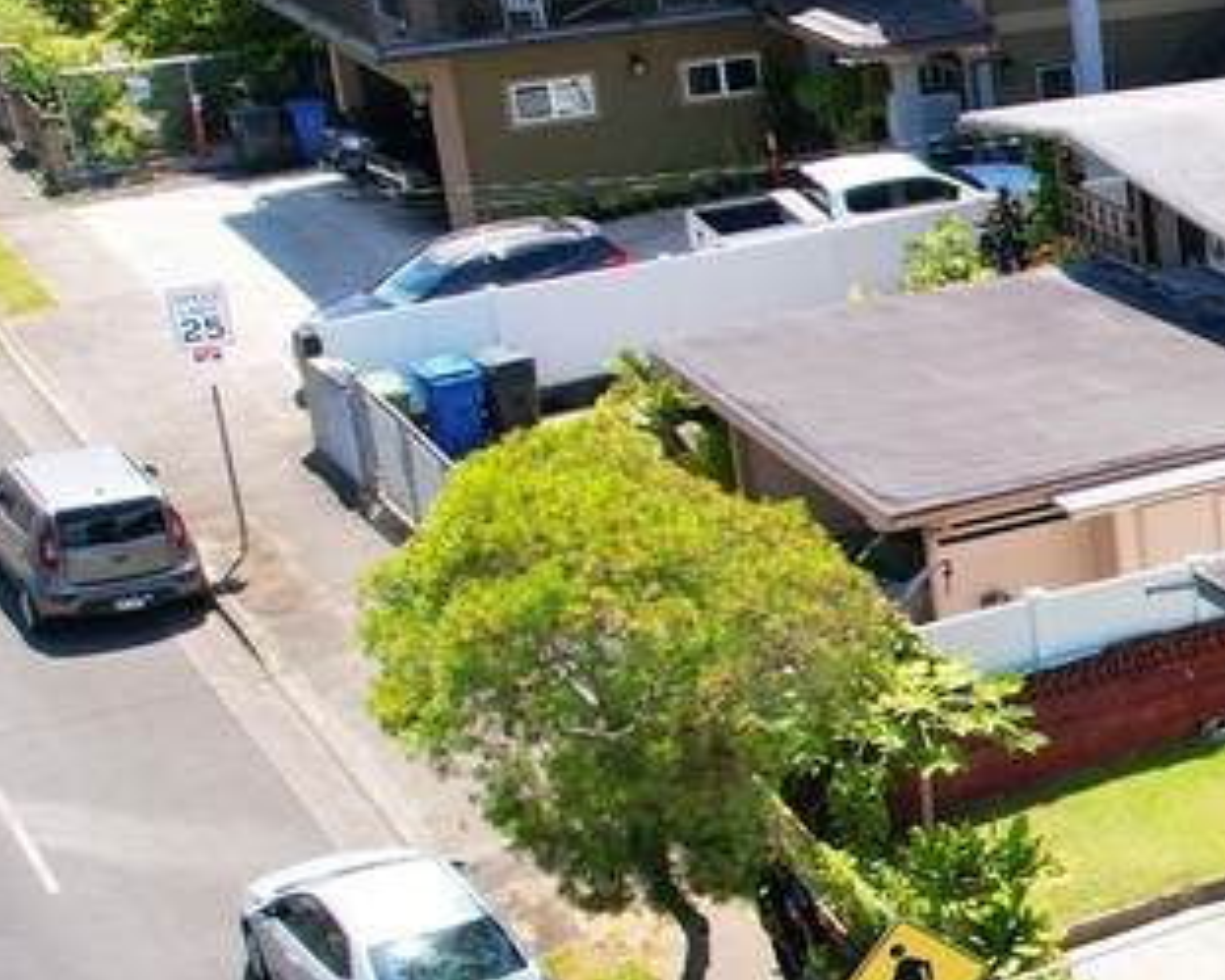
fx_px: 3083
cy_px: 651
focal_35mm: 85
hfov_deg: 18.4
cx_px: 2107
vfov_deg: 18.0
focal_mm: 8.38
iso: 150
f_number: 2.8
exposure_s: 1/1250
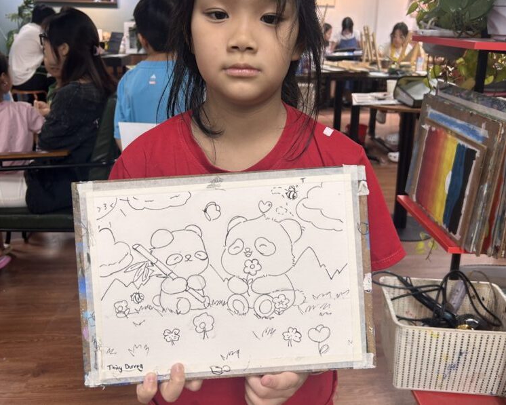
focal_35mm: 34
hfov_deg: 52.8
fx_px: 509
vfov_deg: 43.2
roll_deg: -1.2
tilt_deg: -15.5
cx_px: 253
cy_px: 166
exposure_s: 1/100
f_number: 1.5
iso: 80
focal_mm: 5.7
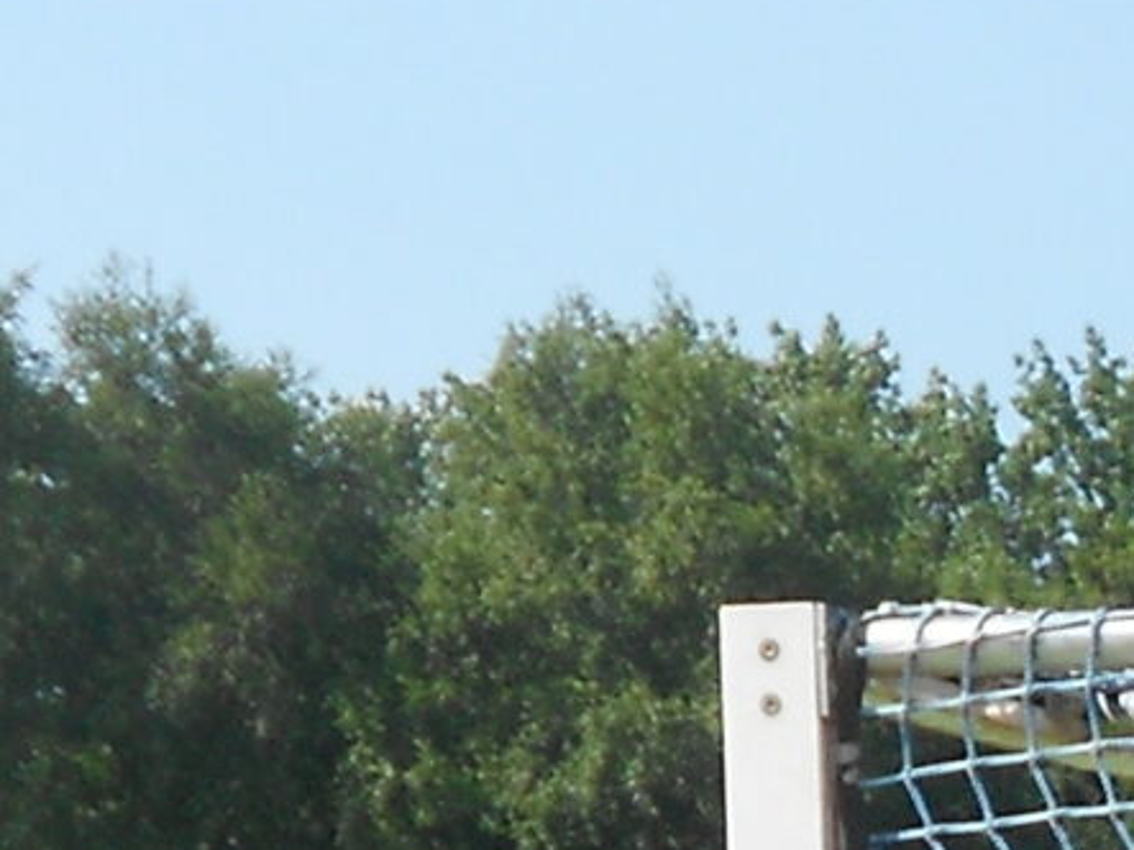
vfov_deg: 6.4
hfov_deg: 8.9
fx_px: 7009
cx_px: 1966
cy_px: 2378
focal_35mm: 214
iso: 80
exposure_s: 1/500
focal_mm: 6.9
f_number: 3.9
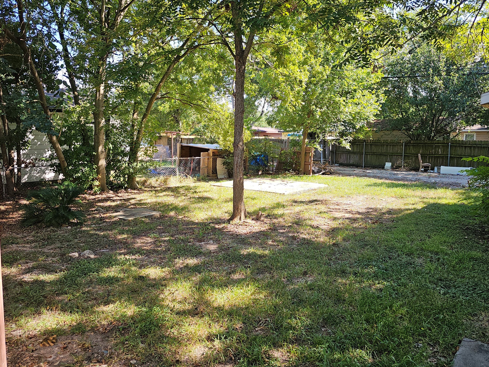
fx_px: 353
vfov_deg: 54.8
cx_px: 261
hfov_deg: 69.3
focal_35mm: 25
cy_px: 171
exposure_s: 1/120
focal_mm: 6.3
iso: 10
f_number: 1.7
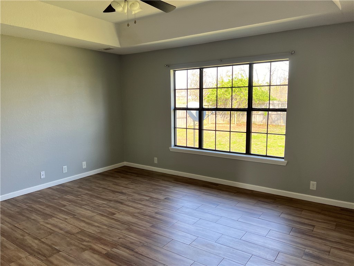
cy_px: 133
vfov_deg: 53.1
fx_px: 266
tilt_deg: -8.1
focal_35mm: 26
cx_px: 177
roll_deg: +1.4
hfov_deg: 67.3
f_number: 1.5
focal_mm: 5.7
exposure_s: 1/164
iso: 64
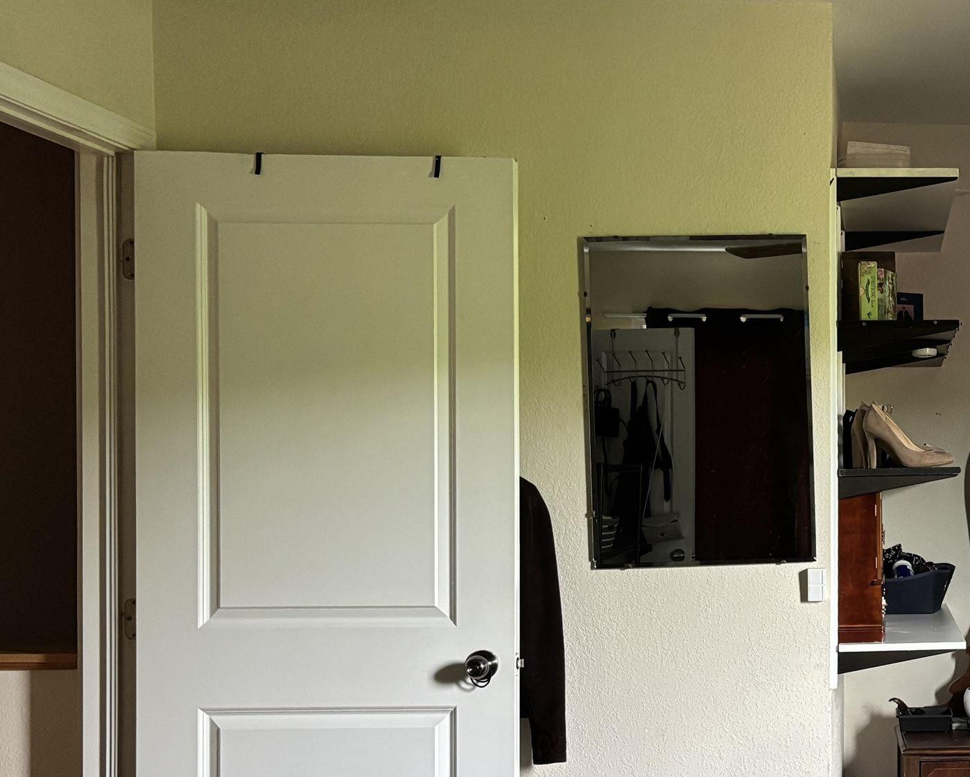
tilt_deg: -0.5
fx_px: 1608
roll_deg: -0.2
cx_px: 991
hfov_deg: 30.9
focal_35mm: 56
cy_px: 480
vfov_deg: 27.1
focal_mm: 5.96
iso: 400
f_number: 1.6
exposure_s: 1/60
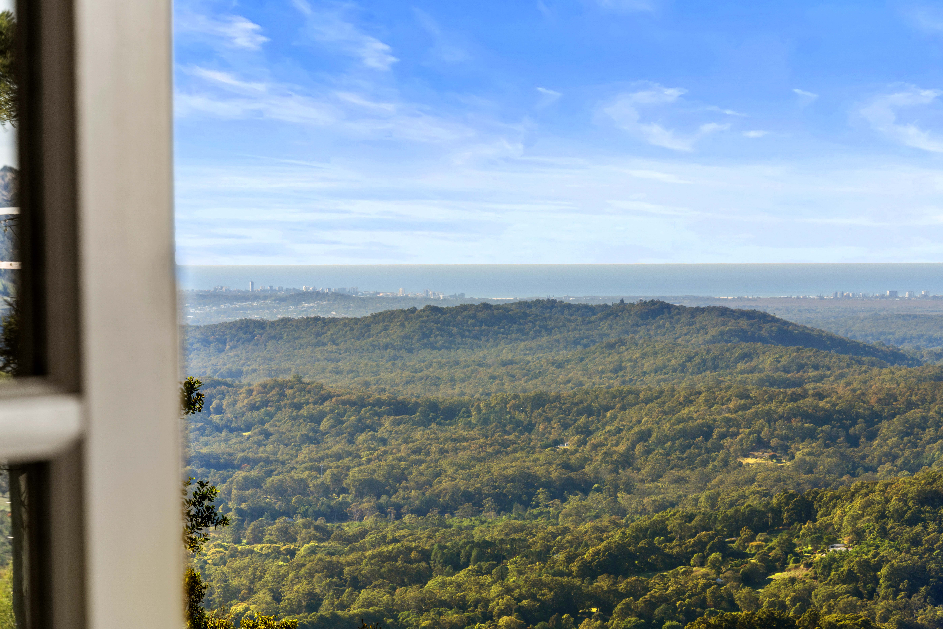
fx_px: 5238
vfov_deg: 6.9
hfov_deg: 10.3
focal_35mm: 200
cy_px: 314
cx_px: 472
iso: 100
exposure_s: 1/8
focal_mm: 200
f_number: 22
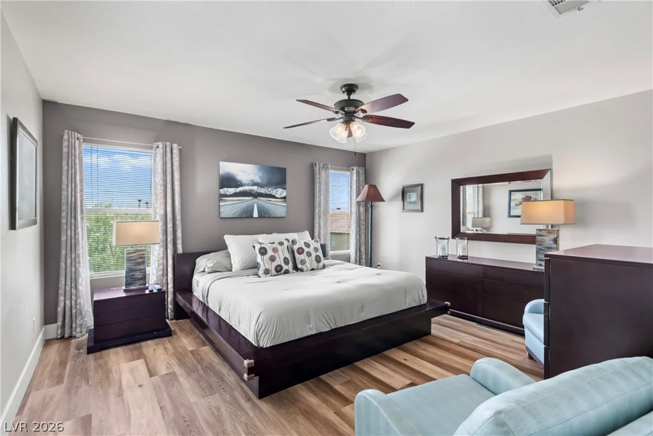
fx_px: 308
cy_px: 218
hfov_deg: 93.3
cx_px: 326
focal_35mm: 17
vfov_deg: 70.5
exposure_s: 1/8
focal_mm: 17
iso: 400
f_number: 8
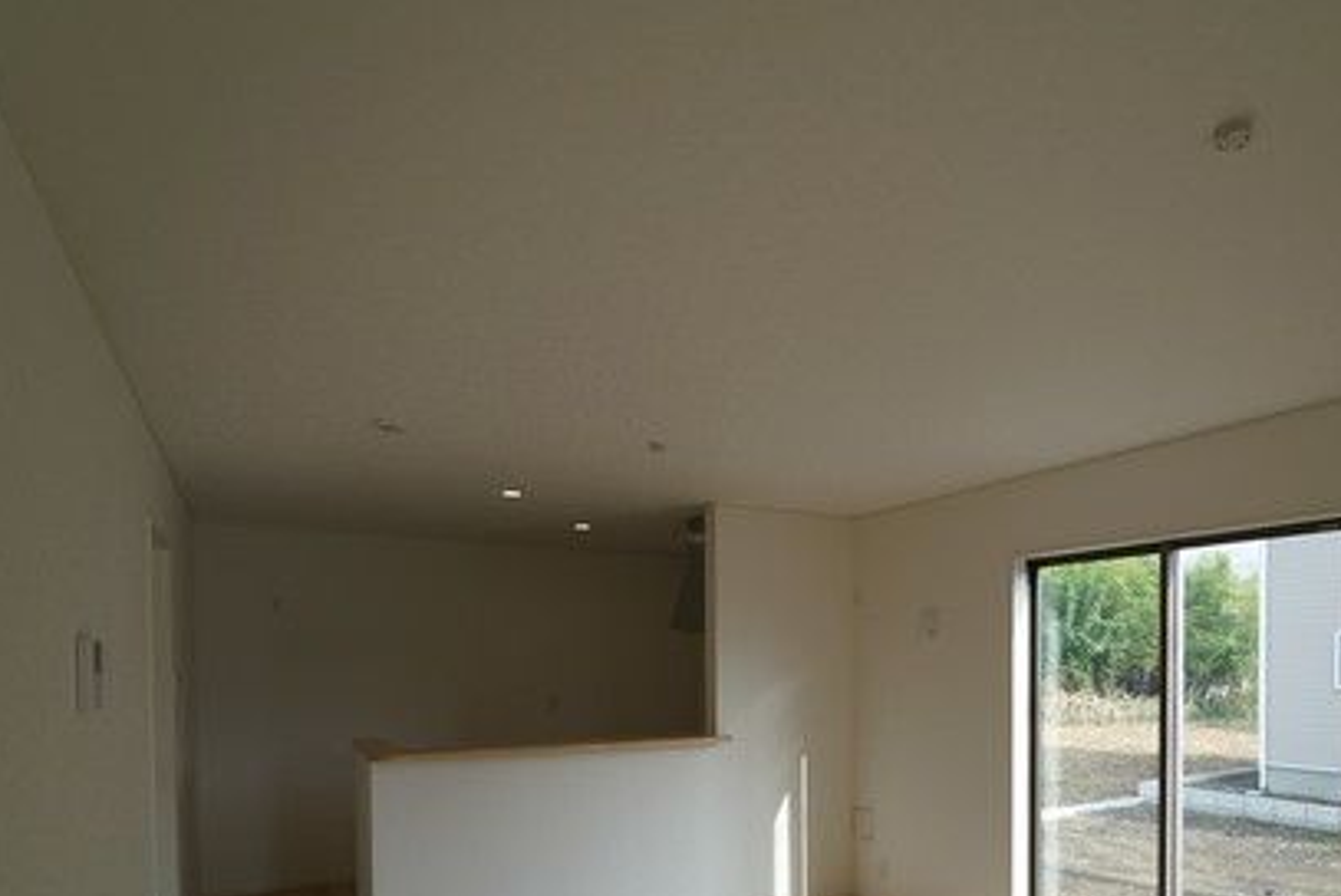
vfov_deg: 54.6
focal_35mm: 22
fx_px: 820
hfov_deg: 77.3
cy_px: 674
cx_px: 827
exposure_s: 1/160
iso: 100
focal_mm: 14
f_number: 4.5
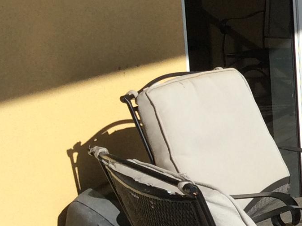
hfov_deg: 14.2
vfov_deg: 11.6
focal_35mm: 127
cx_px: 500
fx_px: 1107
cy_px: 61
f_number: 2.4
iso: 32
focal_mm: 3.3
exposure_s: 1/2488
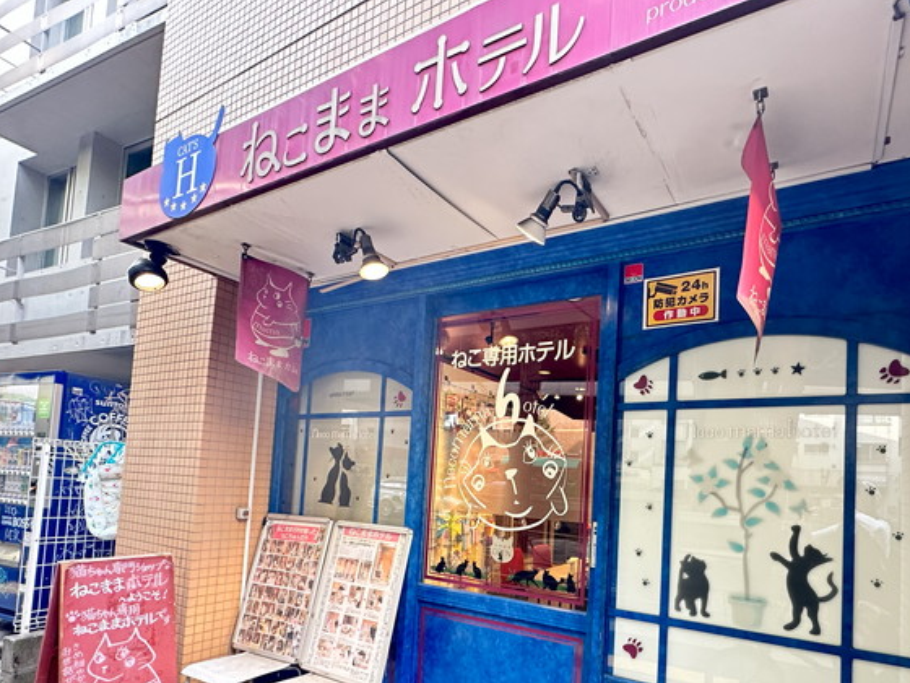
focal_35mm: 20
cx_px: 531
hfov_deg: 81.1
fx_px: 526
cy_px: 457
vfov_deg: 64.2
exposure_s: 1/99
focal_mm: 2.22
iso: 250
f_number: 2.2
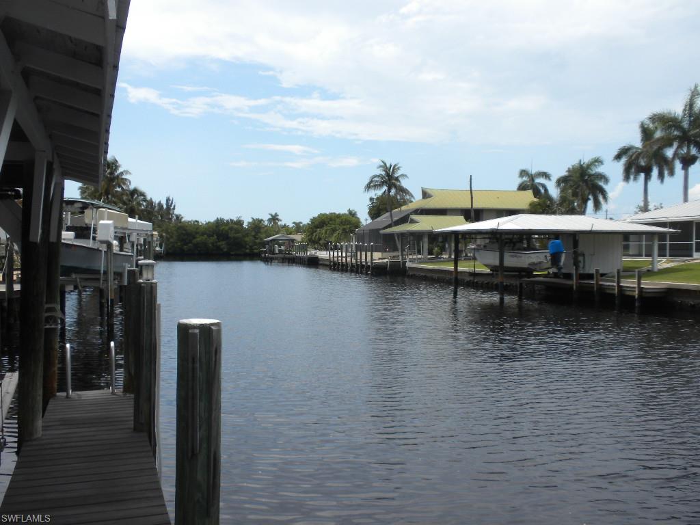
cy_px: 262
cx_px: 350
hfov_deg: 50.1
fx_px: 748
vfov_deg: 38.7
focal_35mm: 37
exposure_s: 1/110
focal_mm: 6.6
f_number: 10
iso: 64
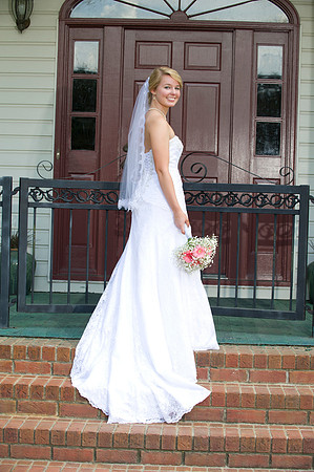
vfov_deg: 25.4
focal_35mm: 80
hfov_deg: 17.0
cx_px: 157
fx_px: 1049
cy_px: 236
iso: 250
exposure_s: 1/100
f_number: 5.6
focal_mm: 80
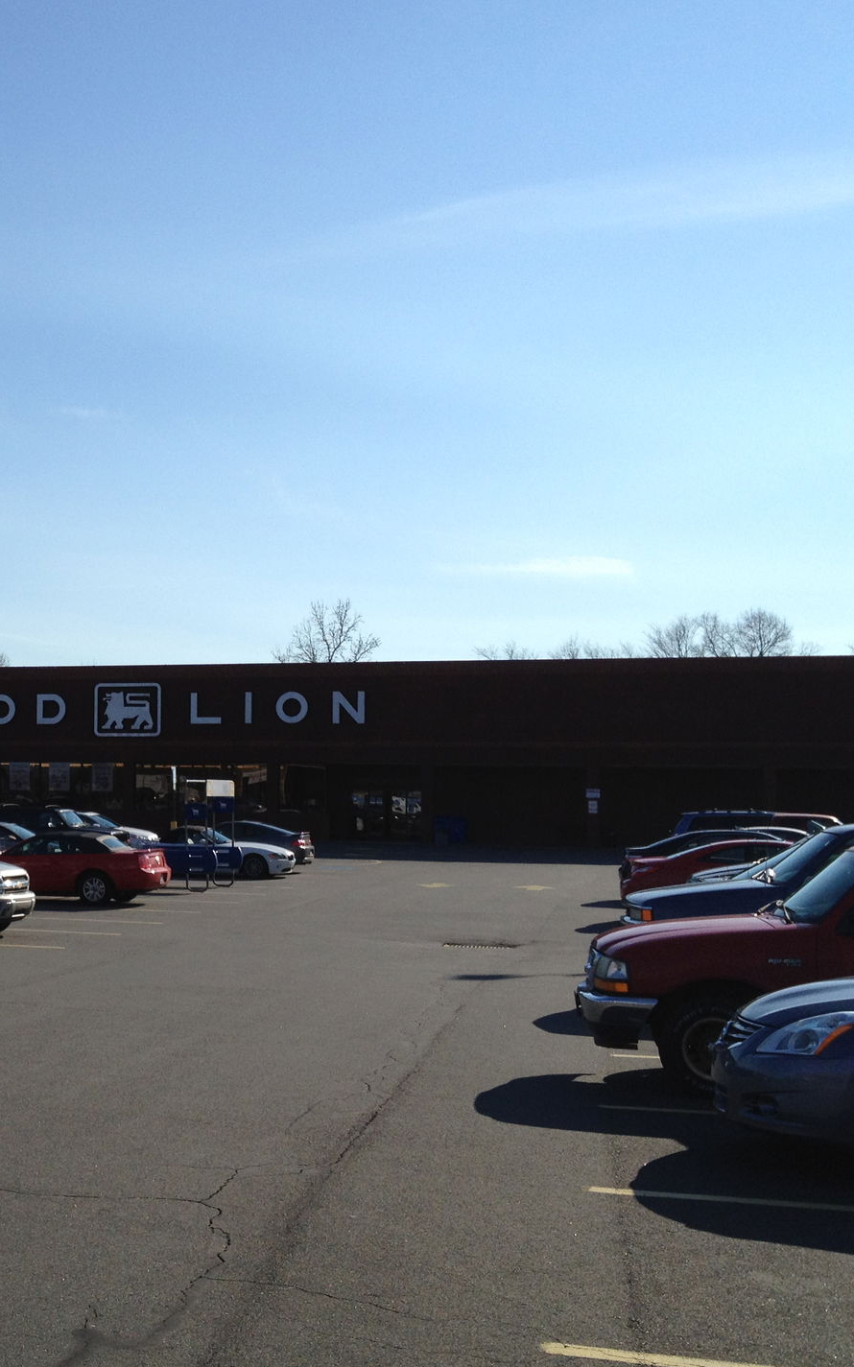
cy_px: 683
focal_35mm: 50
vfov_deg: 40.3
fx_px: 1863
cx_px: 30
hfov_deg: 24.8
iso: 64
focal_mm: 4.28
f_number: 2.4
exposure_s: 1/2762
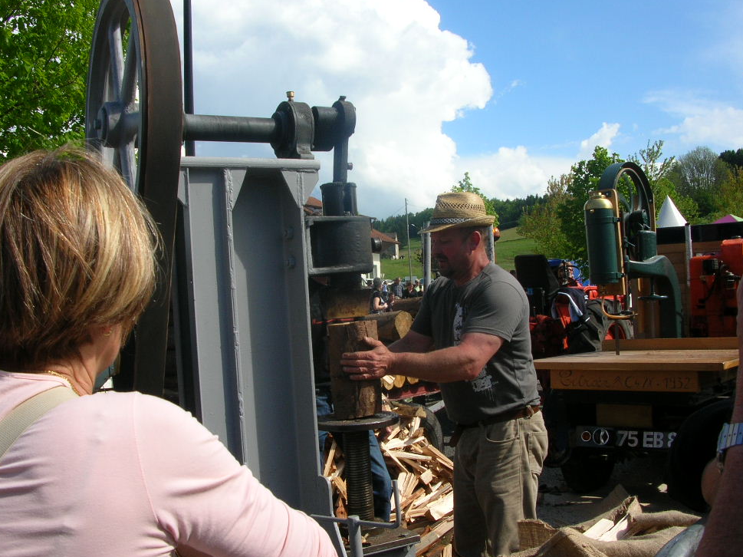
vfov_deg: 38.6
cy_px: 278
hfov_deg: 50.1
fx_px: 794
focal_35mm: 37
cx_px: 386
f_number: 5.6
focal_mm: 5.8
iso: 50
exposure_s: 1/290
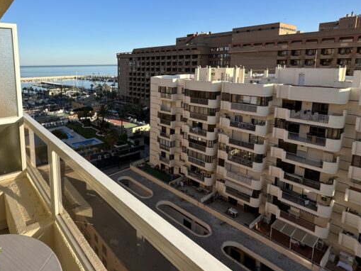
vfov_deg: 60.0
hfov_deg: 72.9
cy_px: 96
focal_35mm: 22
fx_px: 229
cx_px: 107
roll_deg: +0.5
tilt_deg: -6.9
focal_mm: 2.22
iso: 50
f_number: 2.2
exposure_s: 1/1689
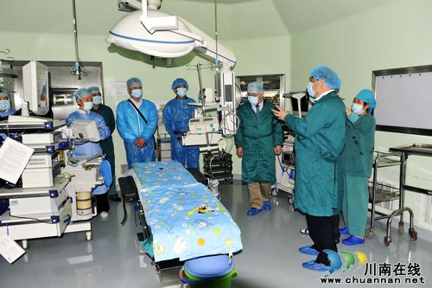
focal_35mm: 29
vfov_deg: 44.9
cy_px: 144
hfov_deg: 63.7
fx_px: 348
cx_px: 216
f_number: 5
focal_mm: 29
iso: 400
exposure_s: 1/160
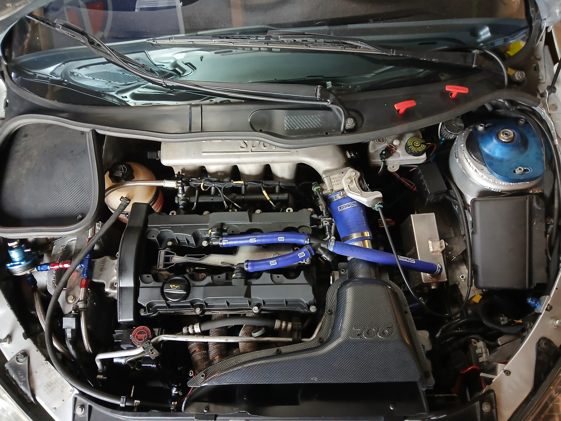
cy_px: 210
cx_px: 280
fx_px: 421
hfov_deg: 67.3
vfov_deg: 53.1
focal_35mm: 26
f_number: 1.8
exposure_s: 1/25
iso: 400
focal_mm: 3.98
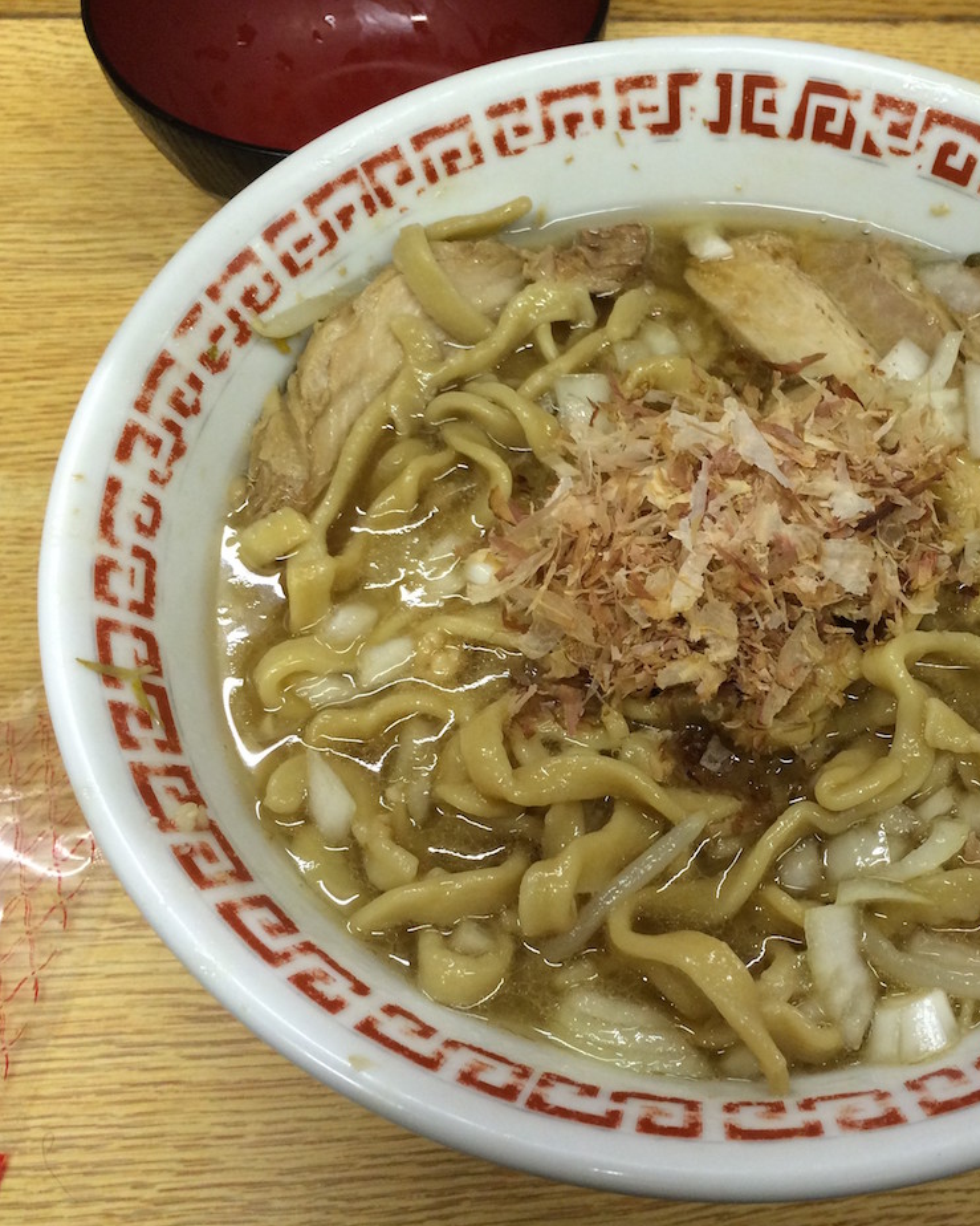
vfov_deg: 47.9
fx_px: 1378
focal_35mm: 38
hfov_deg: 38.5
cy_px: 616
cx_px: 694
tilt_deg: -60.7
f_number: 2.2
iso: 125
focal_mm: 4.15
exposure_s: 1/33
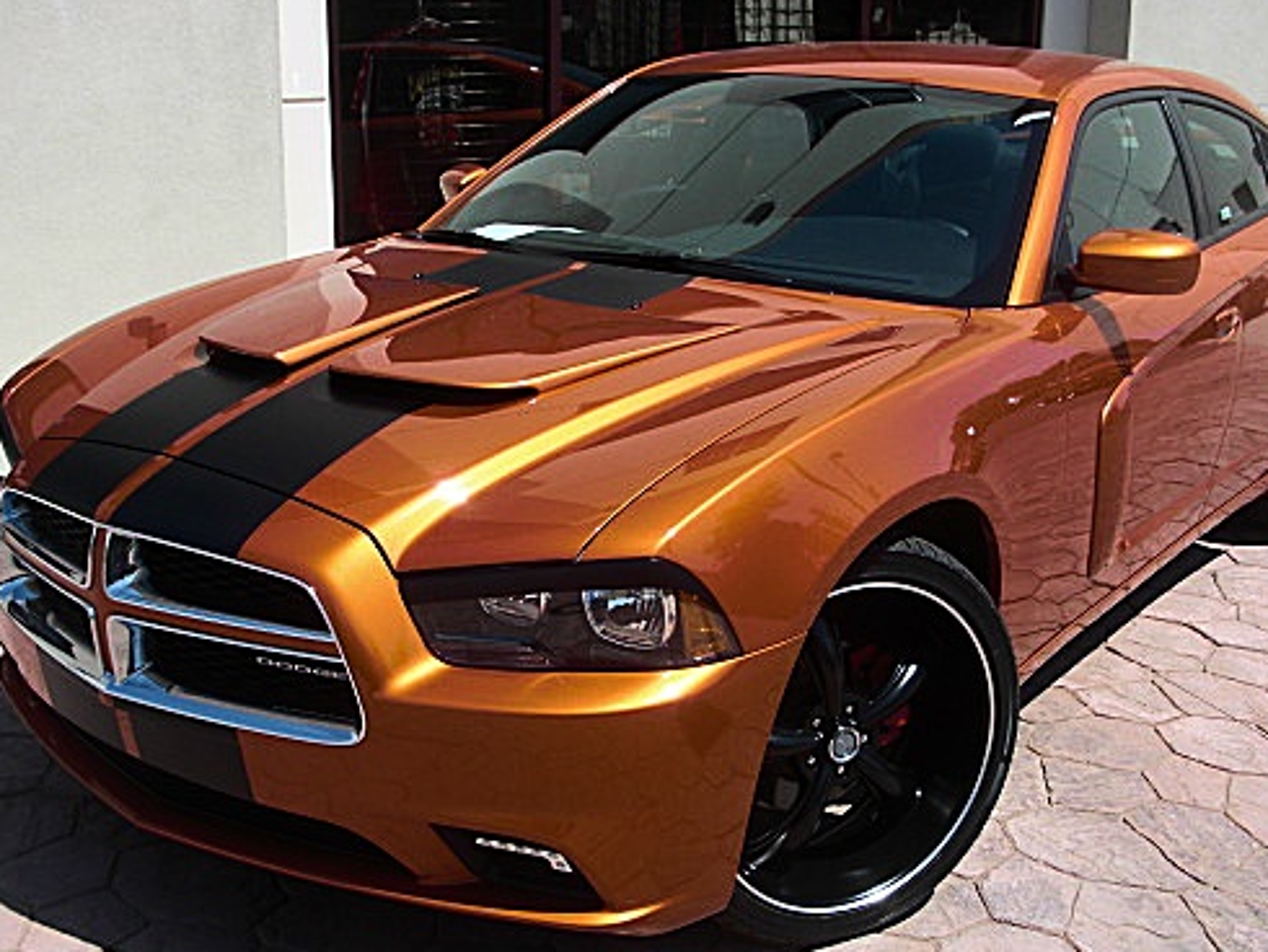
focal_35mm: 47
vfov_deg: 30.8
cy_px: 564
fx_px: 1722
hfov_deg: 40.4
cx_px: 639
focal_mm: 6.3
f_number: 2.8
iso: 50
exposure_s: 1/1000
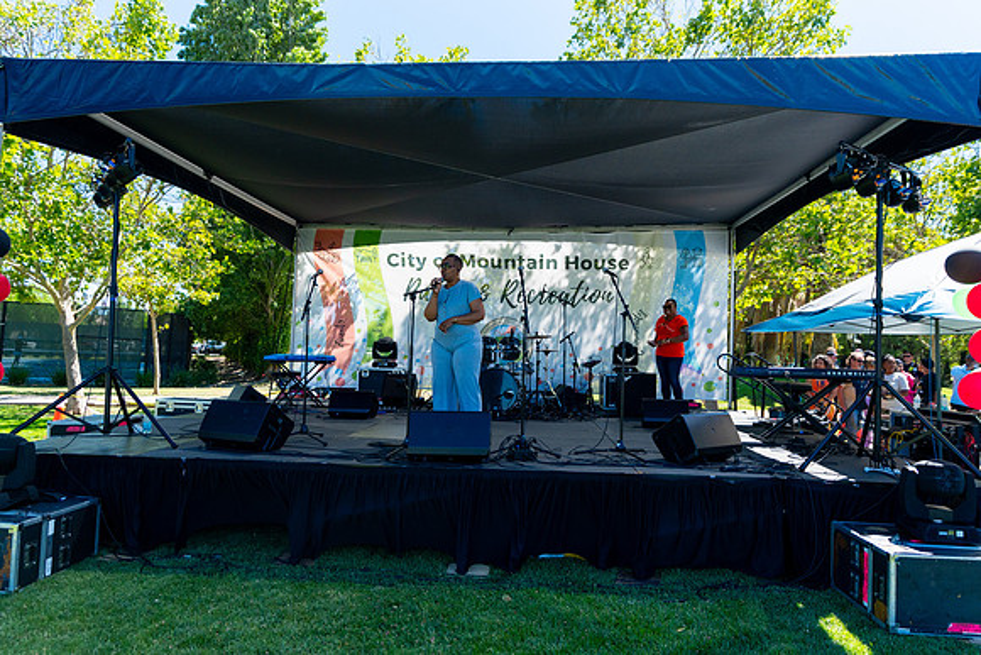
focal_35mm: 24
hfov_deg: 73.7
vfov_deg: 53.2
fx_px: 654
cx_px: 490
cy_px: 328
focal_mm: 24
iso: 160
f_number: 2.8
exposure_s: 1/4000
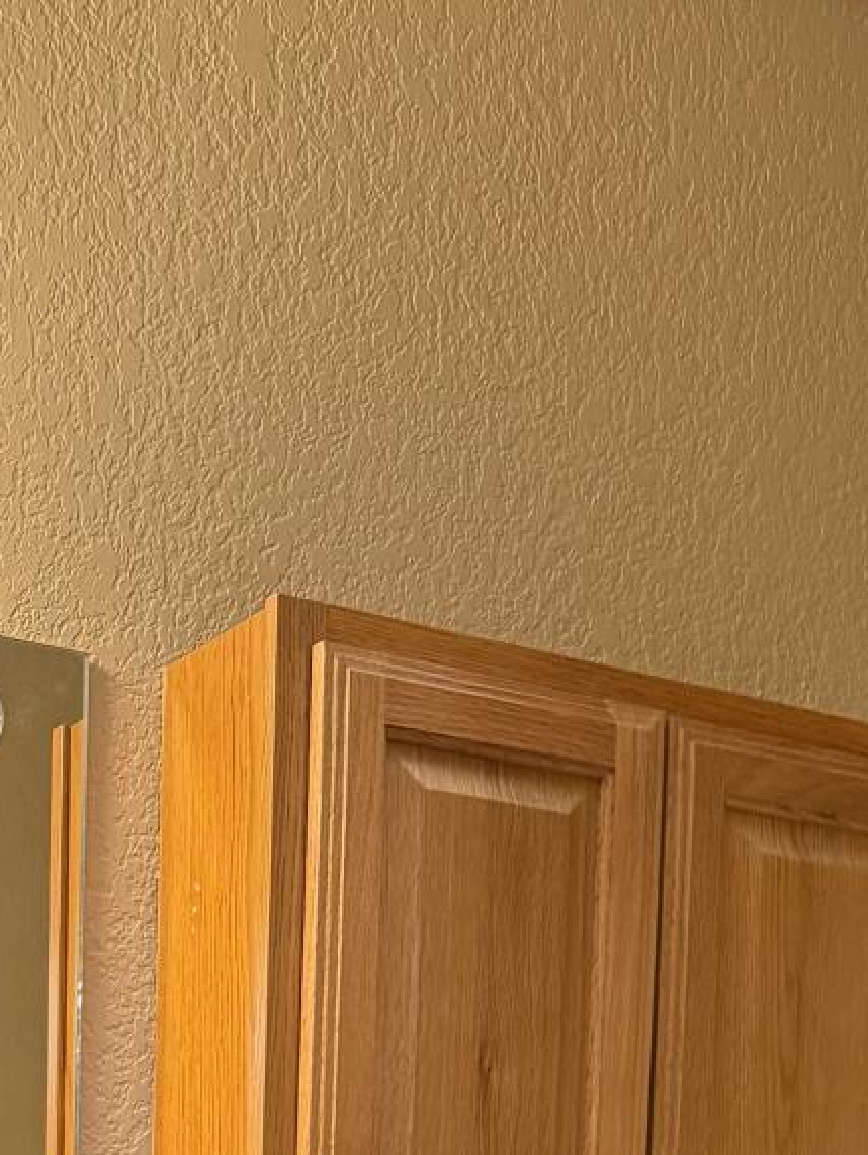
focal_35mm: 84
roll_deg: -1.4
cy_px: 1909
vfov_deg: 19.2
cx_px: 63
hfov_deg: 17.3
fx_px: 2805
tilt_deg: -6.1
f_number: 1.78
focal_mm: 6.76
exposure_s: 1/60
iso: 400
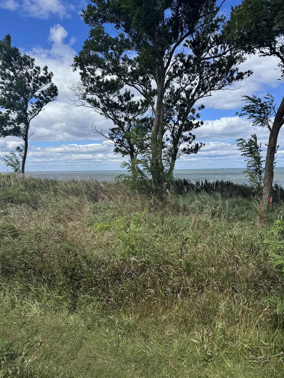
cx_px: 142
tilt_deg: -4.2
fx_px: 263
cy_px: 189
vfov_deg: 71.6
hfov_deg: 56.8
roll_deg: -2.6
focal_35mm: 24
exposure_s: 1/4310
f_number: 1.78
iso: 80
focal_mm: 6.76
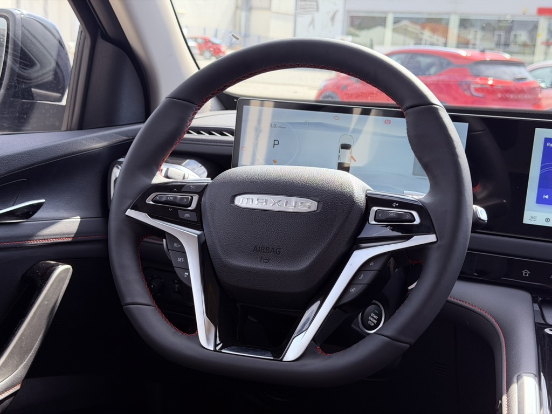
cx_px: 276
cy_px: 207
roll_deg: -3.0
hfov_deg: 39.7
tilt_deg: -11.5
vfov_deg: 30.3
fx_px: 765
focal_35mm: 48
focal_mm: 6.76
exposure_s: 1/663
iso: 100
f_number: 1.78
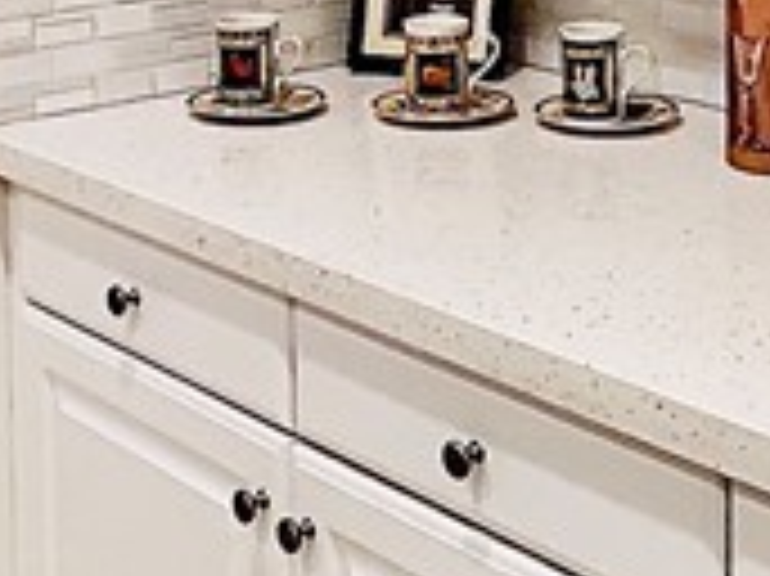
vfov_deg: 17.3
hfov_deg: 24.9
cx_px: 531
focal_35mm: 78
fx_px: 1734
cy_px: -238
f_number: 1.8
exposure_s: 1/120
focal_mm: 1.57
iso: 160
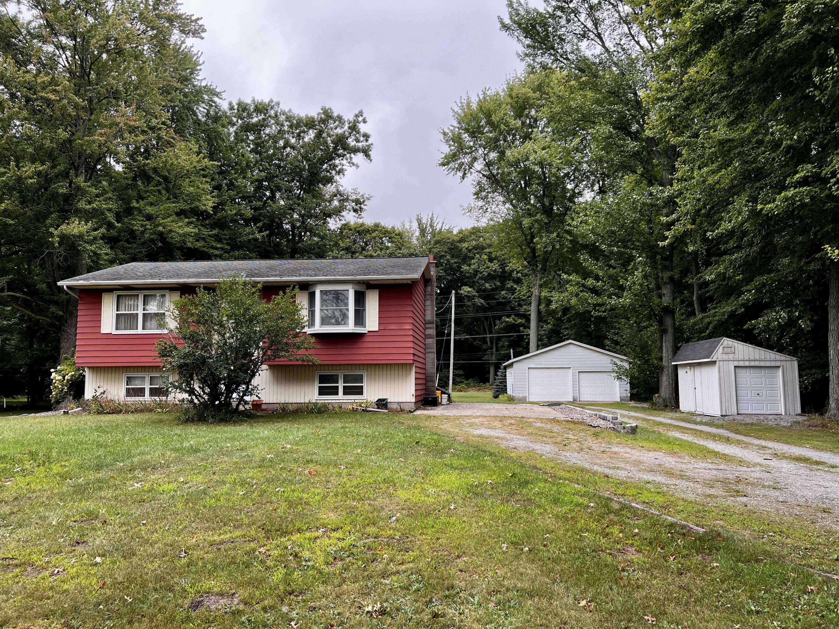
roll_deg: +0.3
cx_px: 420
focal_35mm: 26
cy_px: 314
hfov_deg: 67.3
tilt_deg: +5.5
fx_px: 630
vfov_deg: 53.1
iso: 50
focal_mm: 5.7
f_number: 1.5
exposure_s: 1/427
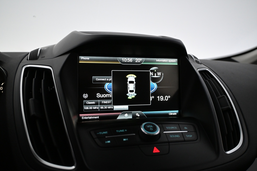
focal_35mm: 29
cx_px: 128
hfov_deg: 63.2
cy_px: 86
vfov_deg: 44.6
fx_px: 209
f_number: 3.8
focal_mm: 19.5
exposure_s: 1/125
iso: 2500
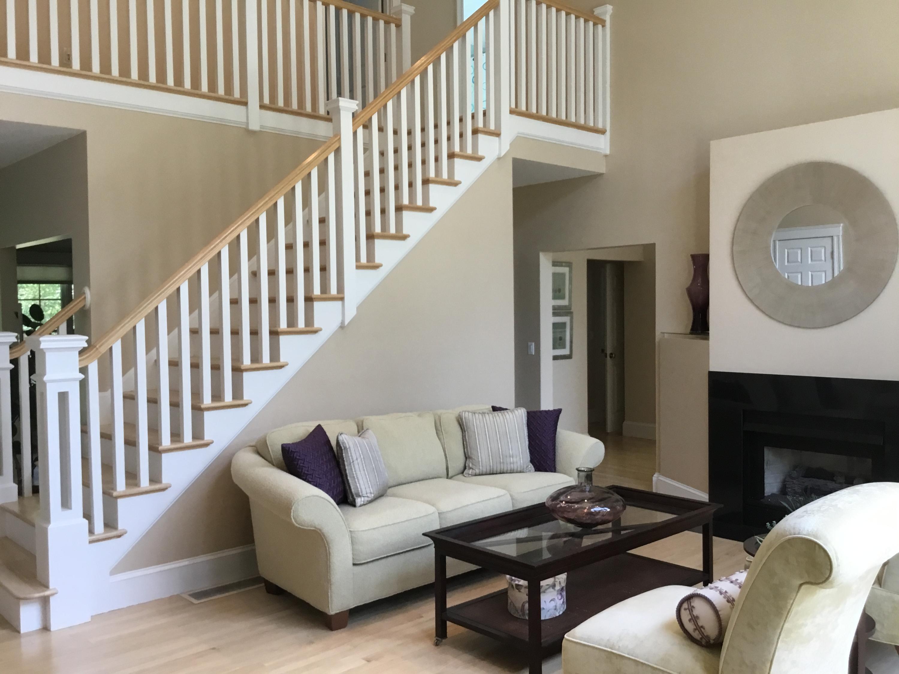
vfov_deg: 45.4
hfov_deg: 58.4
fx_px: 805
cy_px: 337
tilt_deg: -2.4
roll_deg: +1.1
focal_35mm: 31
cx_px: 450
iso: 32
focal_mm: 3.3
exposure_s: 1/30
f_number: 2.4
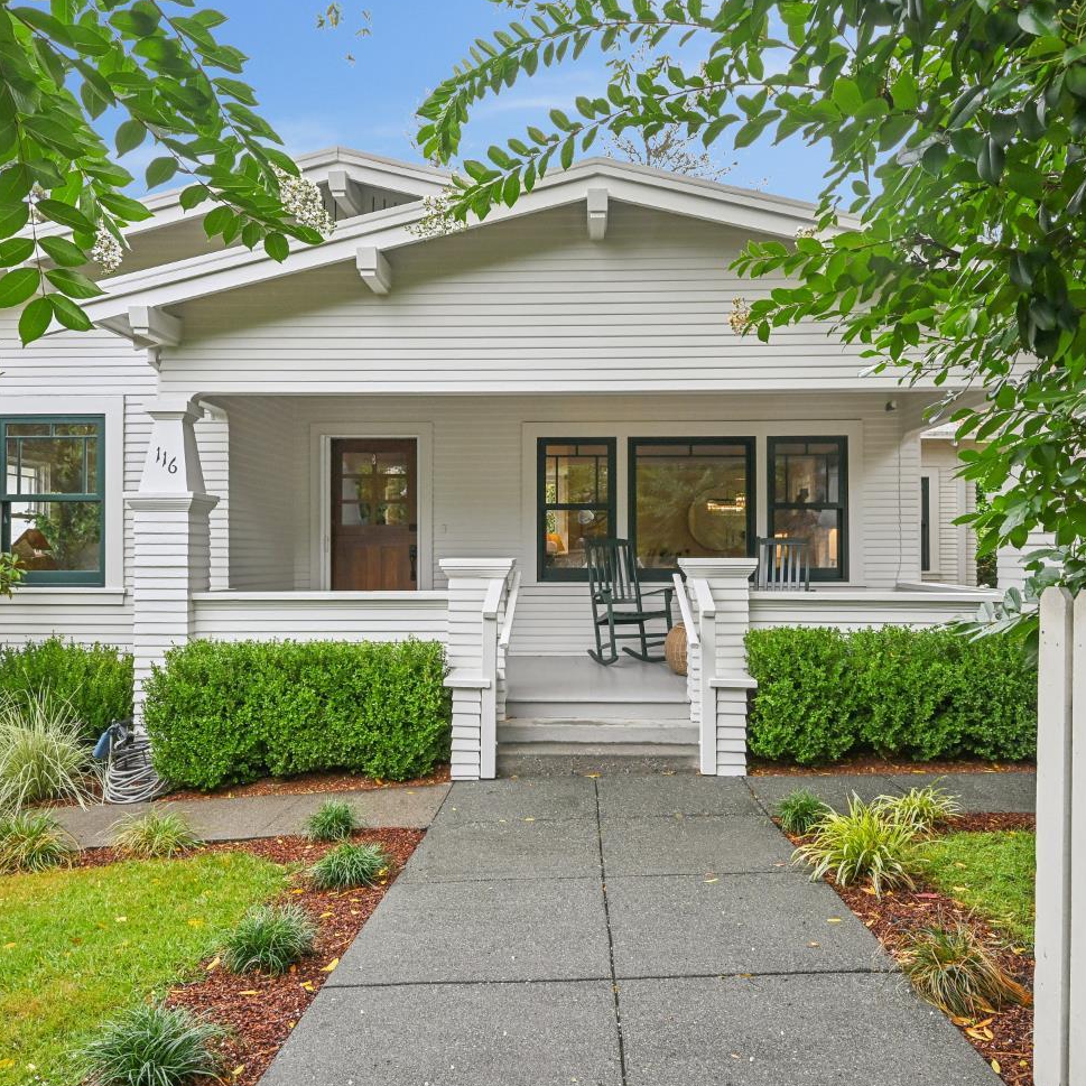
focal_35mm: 26
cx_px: 550
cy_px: 548
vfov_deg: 61.6
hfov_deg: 61.6
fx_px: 911
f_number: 11
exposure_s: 1/160
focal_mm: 19.5
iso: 800
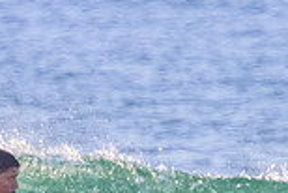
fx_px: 33054
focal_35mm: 4128
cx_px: 72
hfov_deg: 0.5
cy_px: 255
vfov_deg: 0.3
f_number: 11
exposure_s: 1/2000
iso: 3200
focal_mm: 800
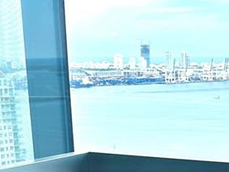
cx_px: 197
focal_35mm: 104
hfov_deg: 18.6
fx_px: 688
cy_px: 295
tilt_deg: -17.8
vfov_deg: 13.1
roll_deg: +1.4
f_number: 1.78
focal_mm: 6.86
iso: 80
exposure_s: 1/2252
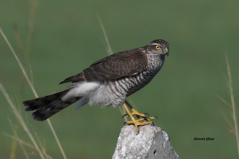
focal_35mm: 750
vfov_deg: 1.8
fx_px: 4978
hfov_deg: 2.8
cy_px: 80
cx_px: 120
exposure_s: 1/1250
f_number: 7.1
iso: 200
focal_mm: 500
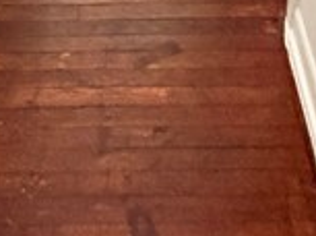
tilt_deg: -2.0
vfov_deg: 9.9
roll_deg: -0.3
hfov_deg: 20.9
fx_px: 856
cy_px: -542
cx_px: 155
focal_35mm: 94
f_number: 2.2
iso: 320
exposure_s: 1/120
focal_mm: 2.22
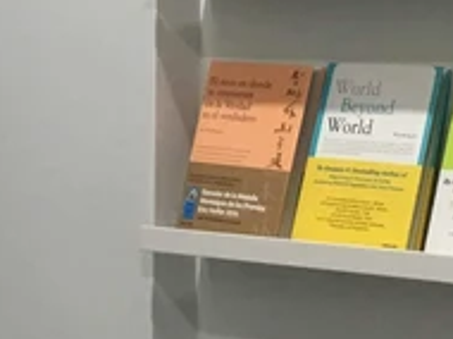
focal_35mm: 153
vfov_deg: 9.7
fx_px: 2000
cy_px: 122
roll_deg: -1.5
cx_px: 21
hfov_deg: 12.8
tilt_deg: -1.8
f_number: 2.2
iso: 80
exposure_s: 1/30
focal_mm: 4.15
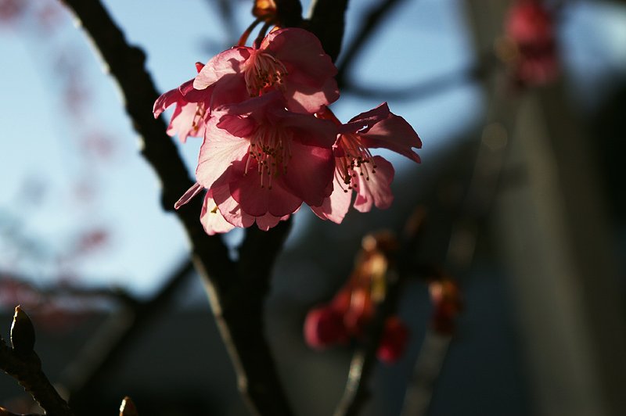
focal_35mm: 82
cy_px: 208
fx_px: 1433
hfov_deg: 24.6
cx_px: 313
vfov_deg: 16.5
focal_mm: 55
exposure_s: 1/750
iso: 200
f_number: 8
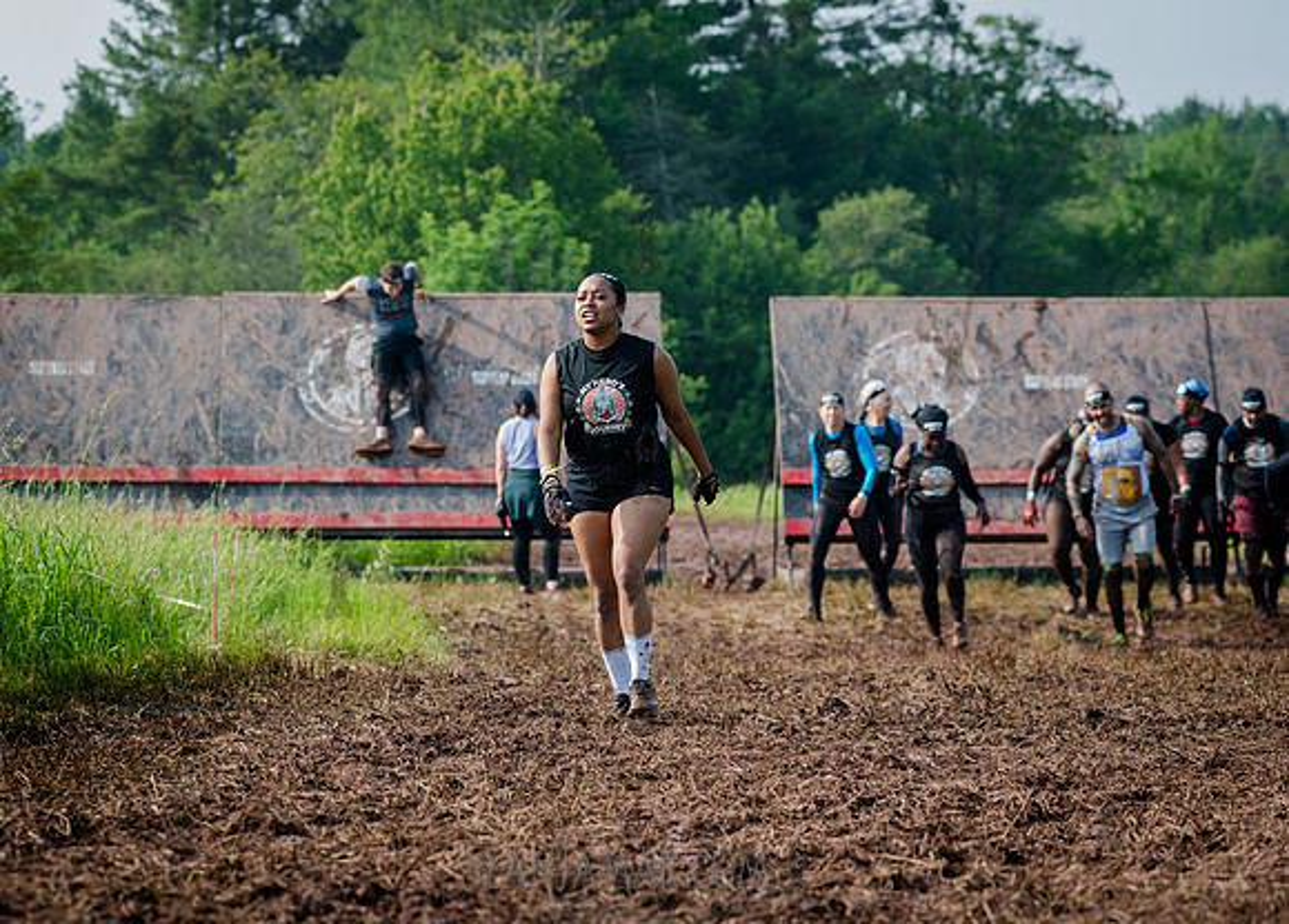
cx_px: 597
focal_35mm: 123
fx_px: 4523
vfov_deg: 11.7
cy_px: 462
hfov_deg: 16.2
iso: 250
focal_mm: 112
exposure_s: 1/500
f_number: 4.5
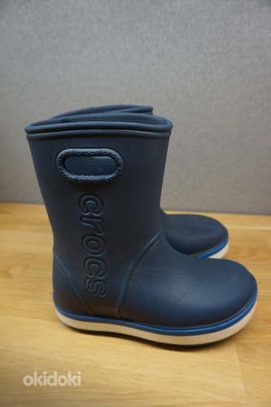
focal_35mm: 24
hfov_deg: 53.1
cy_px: 204
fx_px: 271
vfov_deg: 73.8
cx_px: 136
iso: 400
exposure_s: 1/60
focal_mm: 16
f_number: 4
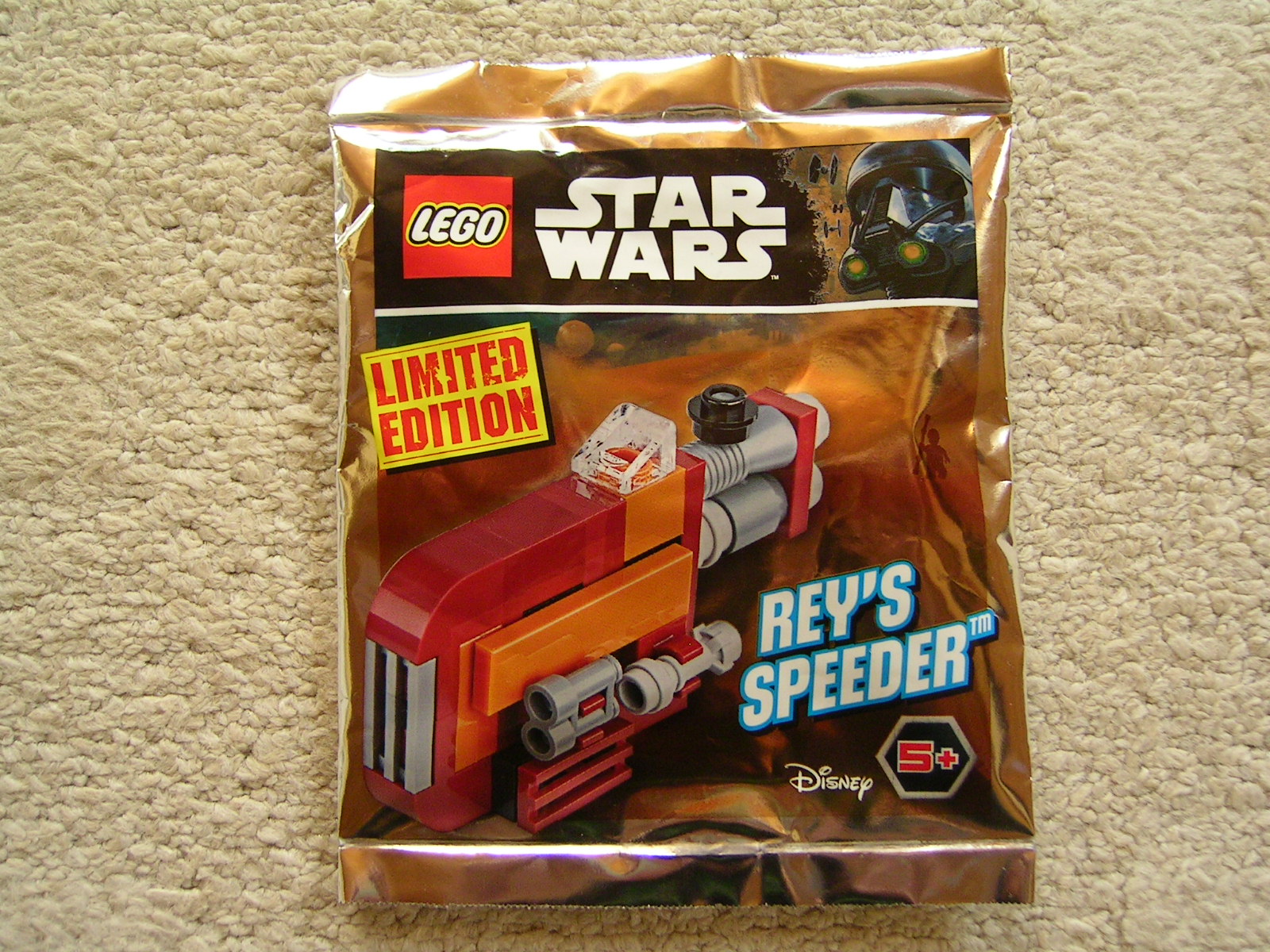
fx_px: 1321
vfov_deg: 39.7
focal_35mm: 36
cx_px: 635
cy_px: 476
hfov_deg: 51.4
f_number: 2.8
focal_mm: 5.6
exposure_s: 1/38.7
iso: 100
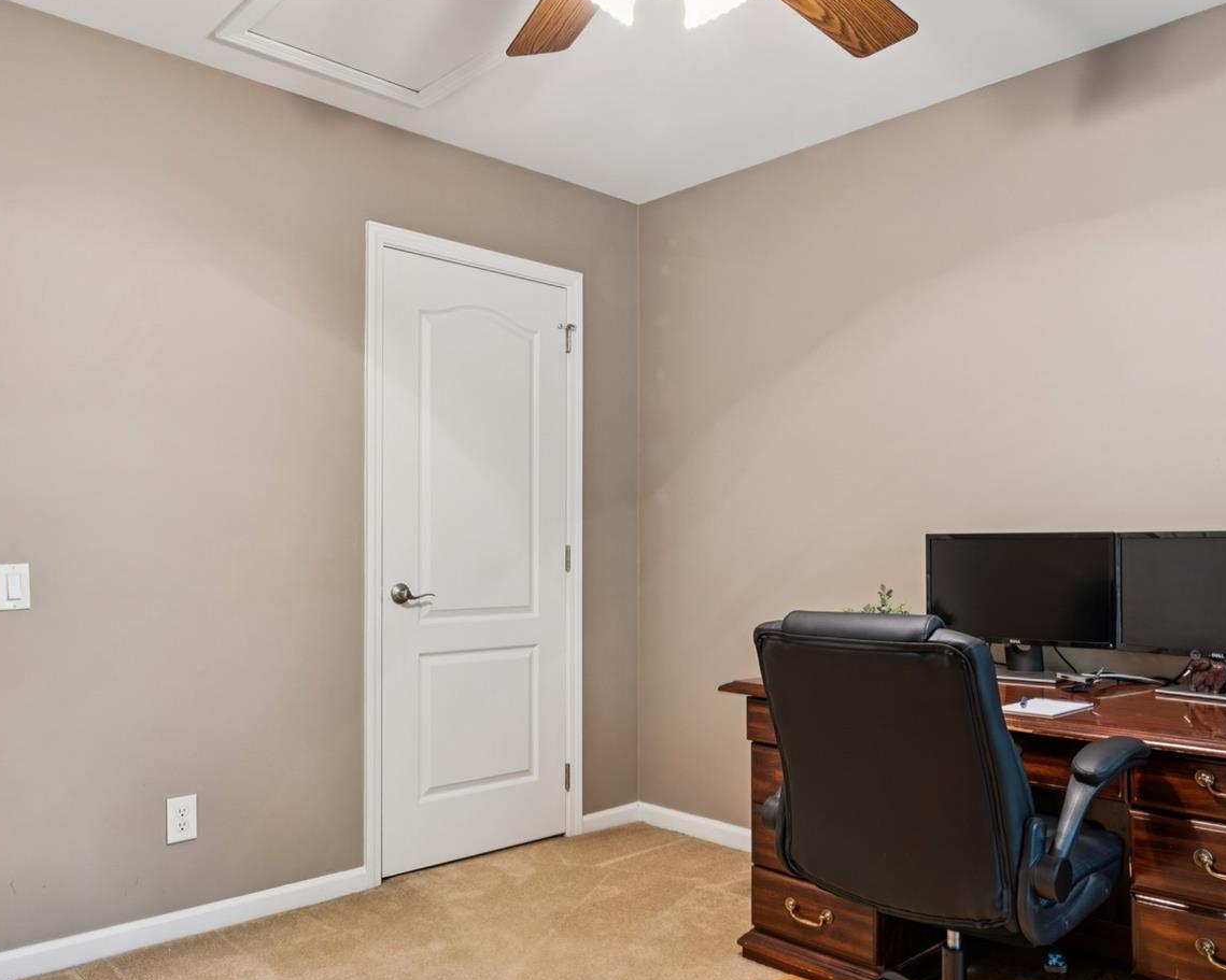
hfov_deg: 62.2
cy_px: 555
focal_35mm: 28
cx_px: 645
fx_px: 1016
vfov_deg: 51.4
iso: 100
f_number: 13
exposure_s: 3.2
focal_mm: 16.6
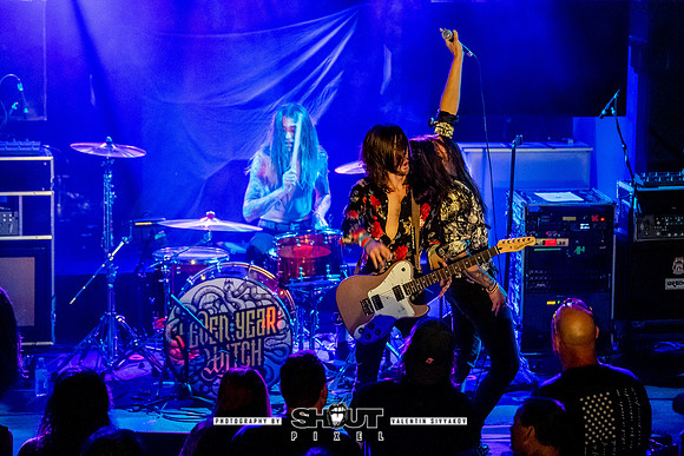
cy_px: 230
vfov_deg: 10.8
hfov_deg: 16.2
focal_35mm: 126
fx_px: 2404
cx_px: 405
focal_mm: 106
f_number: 2.8
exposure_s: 1/200
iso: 4000
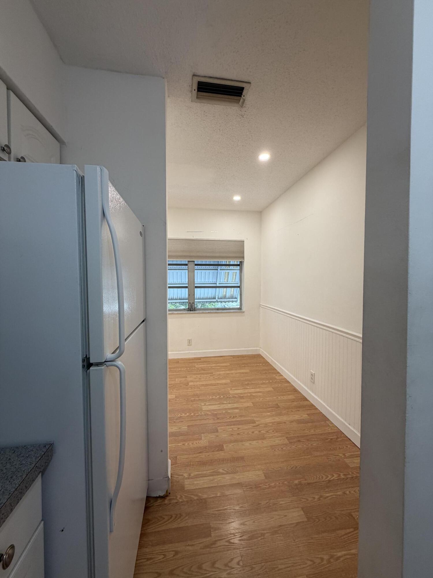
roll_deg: -0.5
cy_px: 289
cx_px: 216
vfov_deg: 102.1
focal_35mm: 14
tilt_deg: -1.9
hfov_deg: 85.7
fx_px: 233
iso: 160
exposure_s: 1/120
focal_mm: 2.22
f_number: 2.2
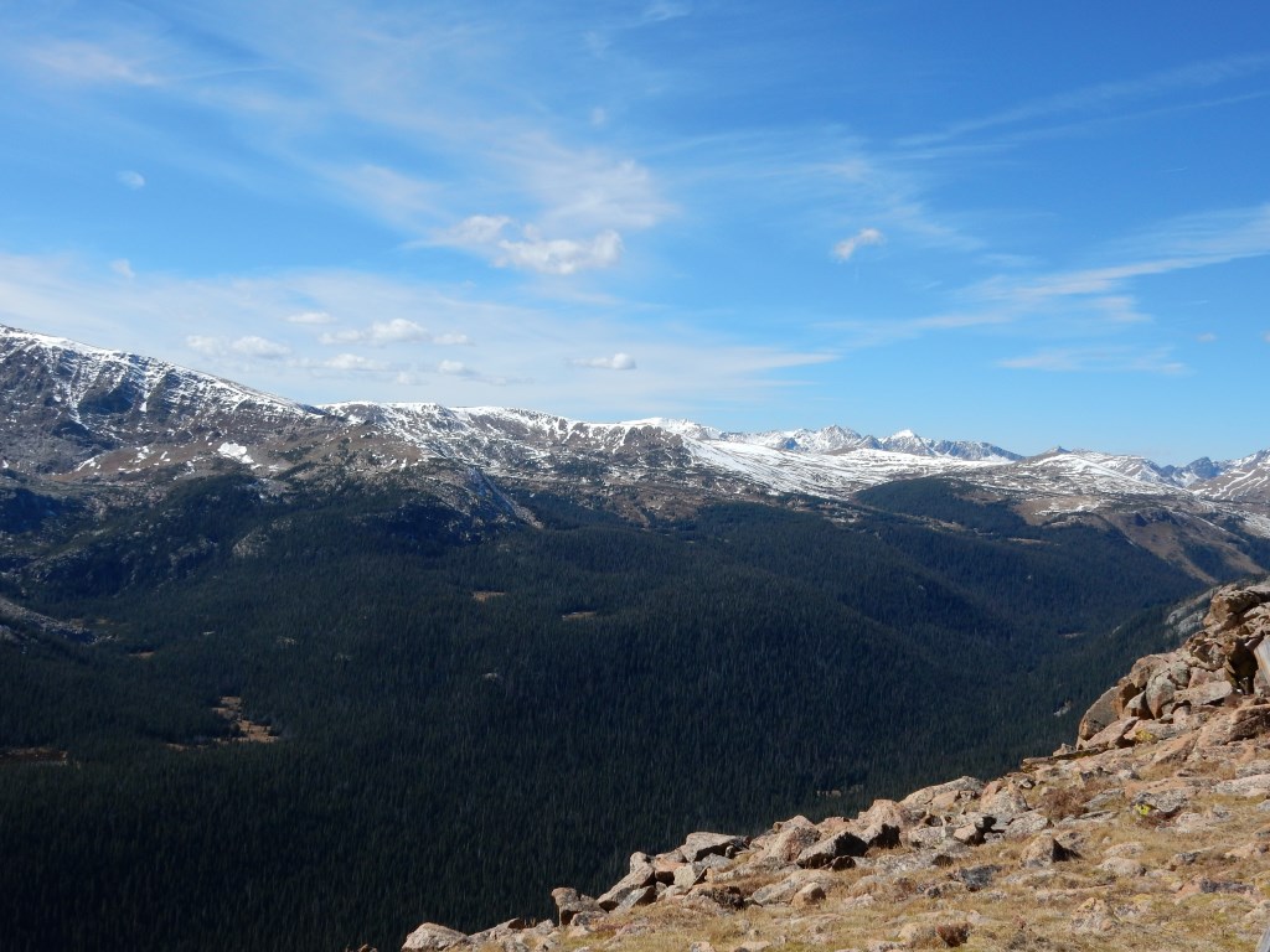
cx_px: 635
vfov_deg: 33.6
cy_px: 476
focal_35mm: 43
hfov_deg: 43.9
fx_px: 1578
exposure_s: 1/1250
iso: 125
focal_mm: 7.6
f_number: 4.2
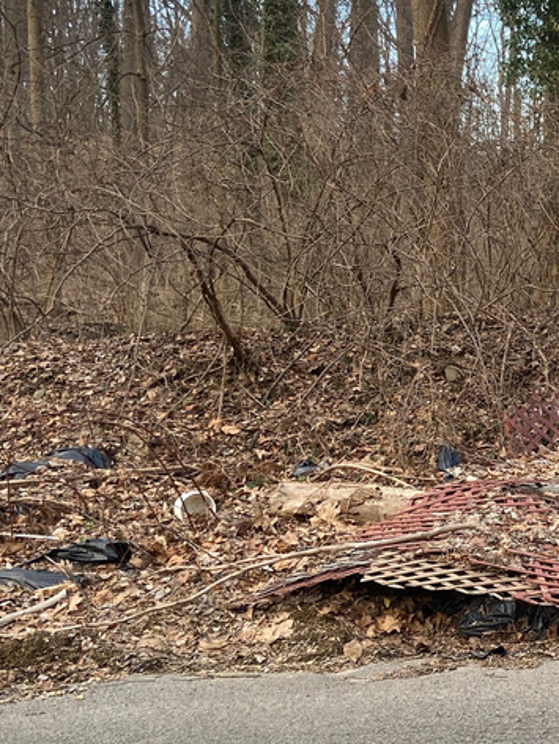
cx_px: 630
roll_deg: -2.6
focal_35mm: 66
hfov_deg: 21.1
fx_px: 1420
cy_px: 456
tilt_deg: -5.2
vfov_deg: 29.3
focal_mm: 4.25
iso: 64
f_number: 1.8
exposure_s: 1/121
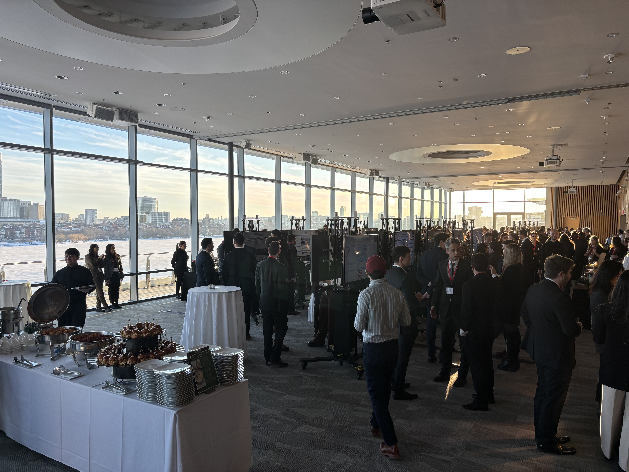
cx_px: 314
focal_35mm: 26
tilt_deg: -2.1
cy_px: 236
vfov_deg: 53.1
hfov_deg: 67.3
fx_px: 472
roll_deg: -0.1
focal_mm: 5.96
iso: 40
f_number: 1.6
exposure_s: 1/220
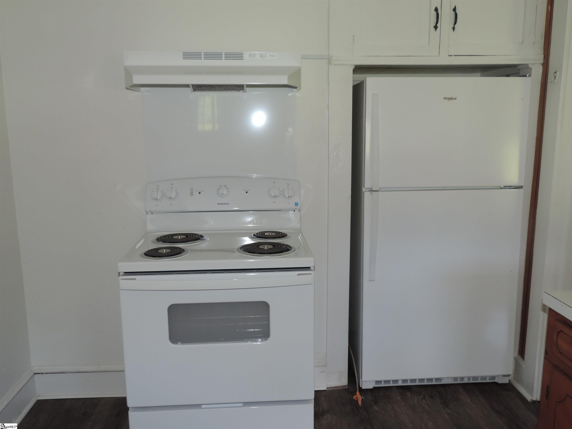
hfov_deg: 60.0
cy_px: 214
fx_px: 496
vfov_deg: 46.8
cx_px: 286
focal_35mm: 30
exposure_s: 1/30
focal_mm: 5.3
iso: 200
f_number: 3.1
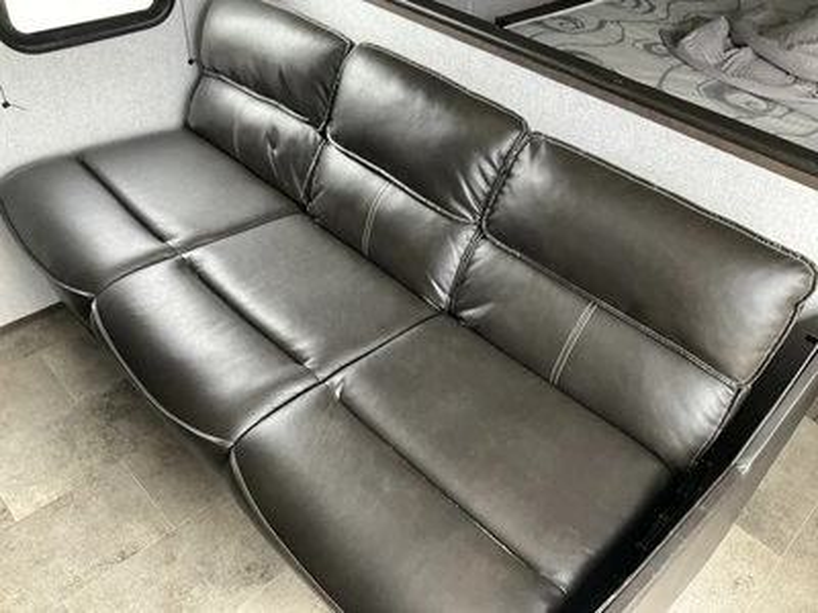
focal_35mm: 29
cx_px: 409
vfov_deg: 48.2
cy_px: 306
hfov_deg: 61.7
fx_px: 685
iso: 200
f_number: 1.8
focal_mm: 3
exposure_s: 1/60
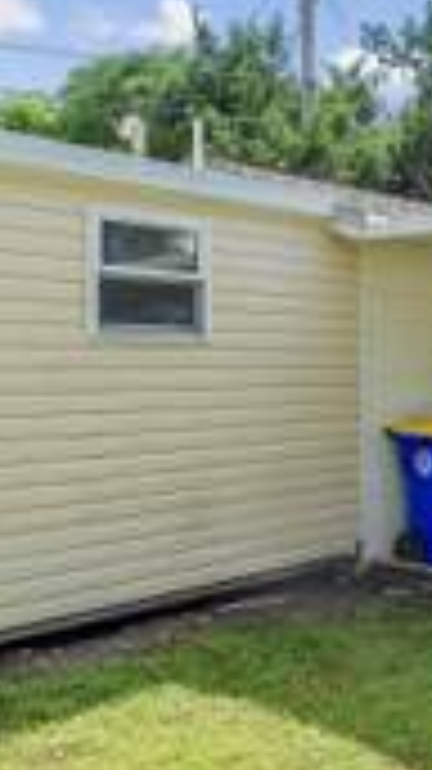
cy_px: 428
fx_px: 897
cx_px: 428
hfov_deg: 25.8
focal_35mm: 44
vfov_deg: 46.3
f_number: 8
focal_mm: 15
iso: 400
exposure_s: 1/200
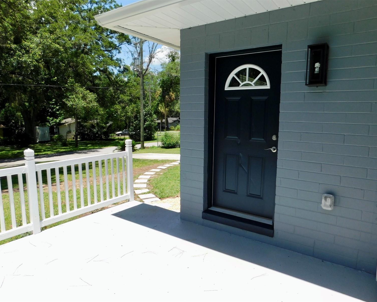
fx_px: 268
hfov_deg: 70.2
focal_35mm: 24
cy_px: 151
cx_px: 200
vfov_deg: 58.8
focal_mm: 4
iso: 125
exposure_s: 1/1250
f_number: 3
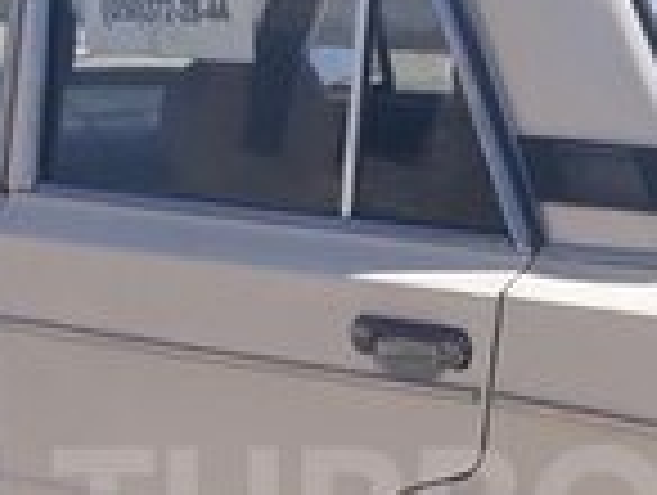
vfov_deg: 12.0
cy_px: 515
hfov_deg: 16.0
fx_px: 2319
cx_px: 513
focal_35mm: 122
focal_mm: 3.6
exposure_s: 1/1658
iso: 40
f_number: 1.9
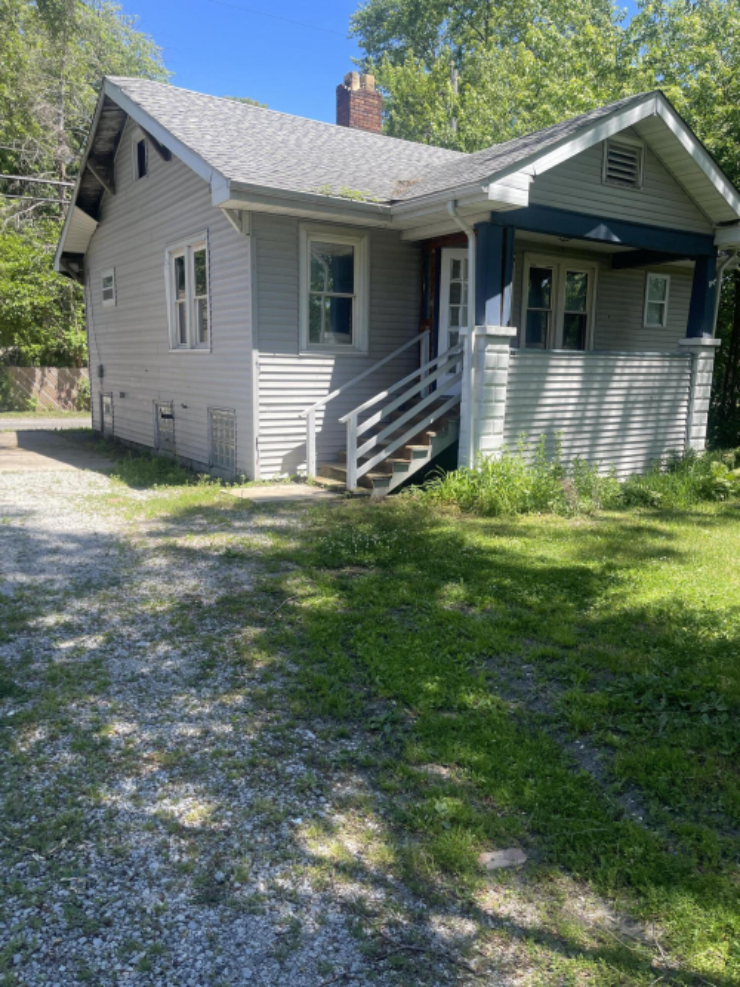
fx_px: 741
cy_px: 494
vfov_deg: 67.3
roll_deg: -0.6
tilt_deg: -9.8
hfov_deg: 53.0
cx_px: 370
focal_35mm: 26
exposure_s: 1/1279
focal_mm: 5.1
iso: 50
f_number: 1.6
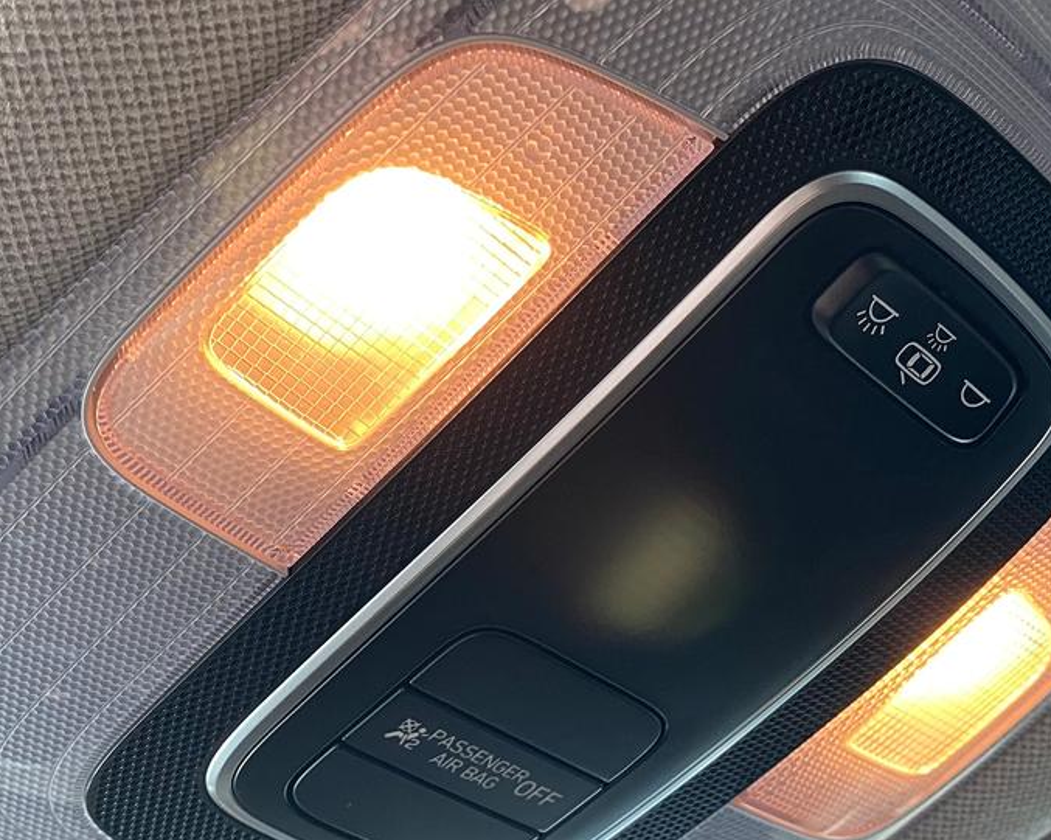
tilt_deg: +45.8
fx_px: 1492
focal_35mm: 48
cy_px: 396
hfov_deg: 38.8
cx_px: 536
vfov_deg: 31.4
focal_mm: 4.25
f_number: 1.8
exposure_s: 1/60
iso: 200
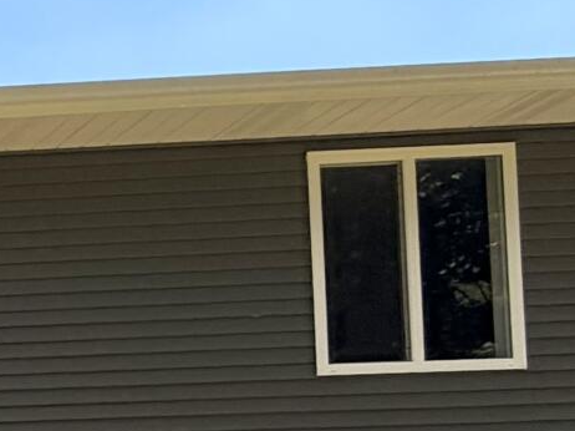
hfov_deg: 13.8
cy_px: 665
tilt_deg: +2.9
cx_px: -869
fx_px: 1511
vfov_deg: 14.9
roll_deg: +1.7
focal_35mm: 91
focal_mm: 2.22
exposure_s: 1/770
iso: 32
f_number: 2.2
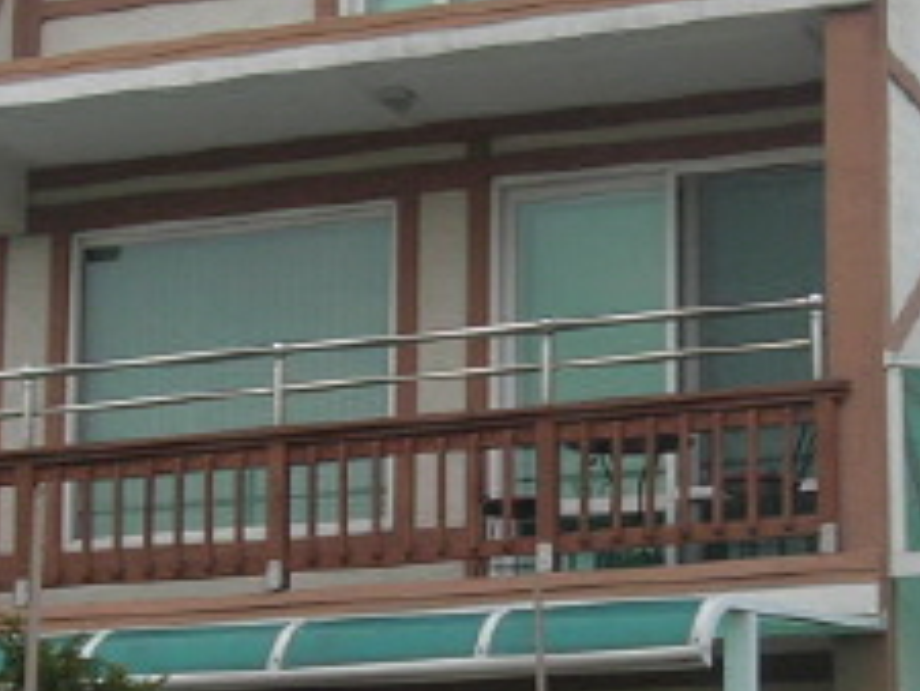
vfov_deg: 10.9
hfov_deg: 14.6
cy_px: 585
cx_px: 478
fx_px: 3590
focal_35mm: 135
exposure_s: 1/61
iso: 64
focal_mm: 7.8
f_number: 2.8
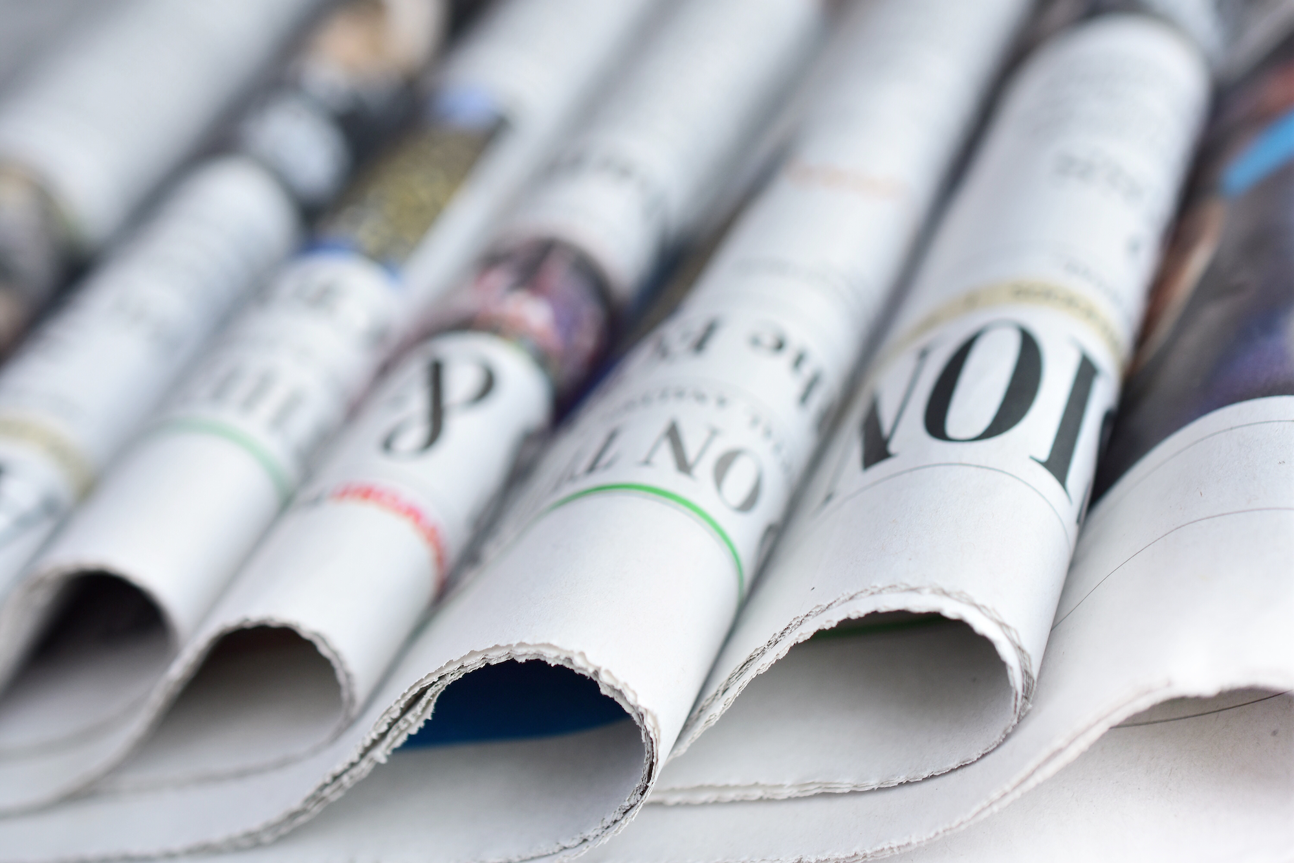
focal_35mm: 60
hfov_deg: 33.4
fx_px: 2156
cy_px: 432
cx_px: 647
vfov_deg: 22.6
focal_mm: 40
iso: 320
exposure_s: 1/80
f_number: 4.5
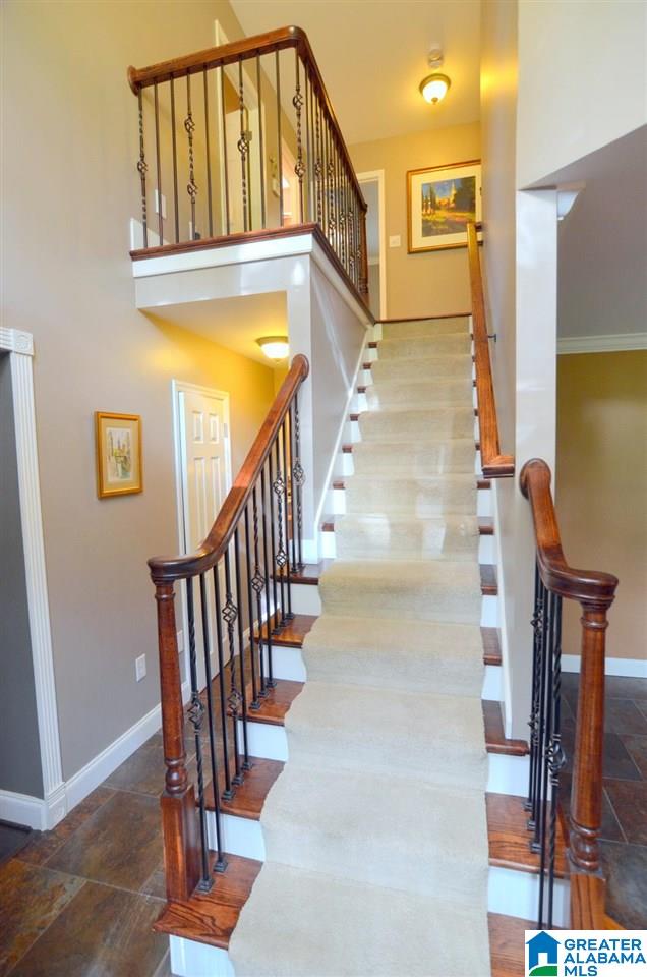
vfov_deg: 95.1
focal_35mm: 16
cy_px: 488
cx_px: 324
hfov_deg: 71.8
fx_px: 447
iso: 640
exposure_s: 1/60
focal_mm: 11
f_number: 4
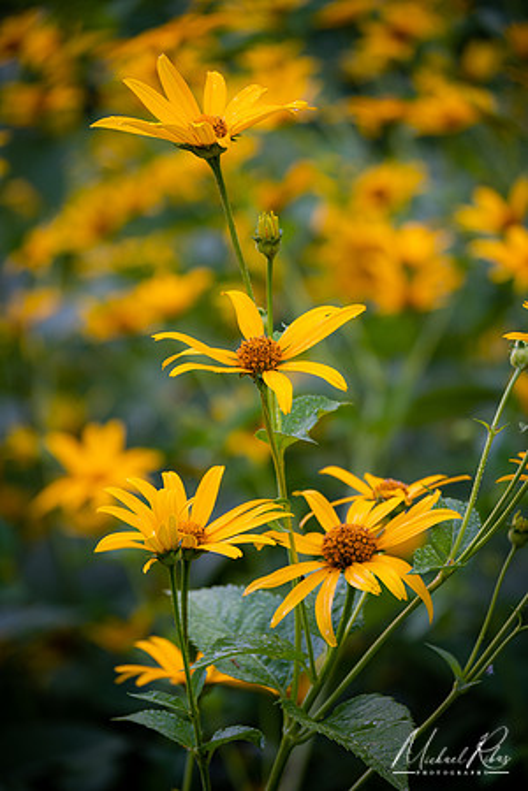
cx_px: 264
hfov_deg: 5.7
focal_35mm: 240
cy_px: 396
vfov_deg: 8.6
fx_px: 5280
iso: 100
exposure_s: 1/25
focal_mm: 160
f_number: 5.6
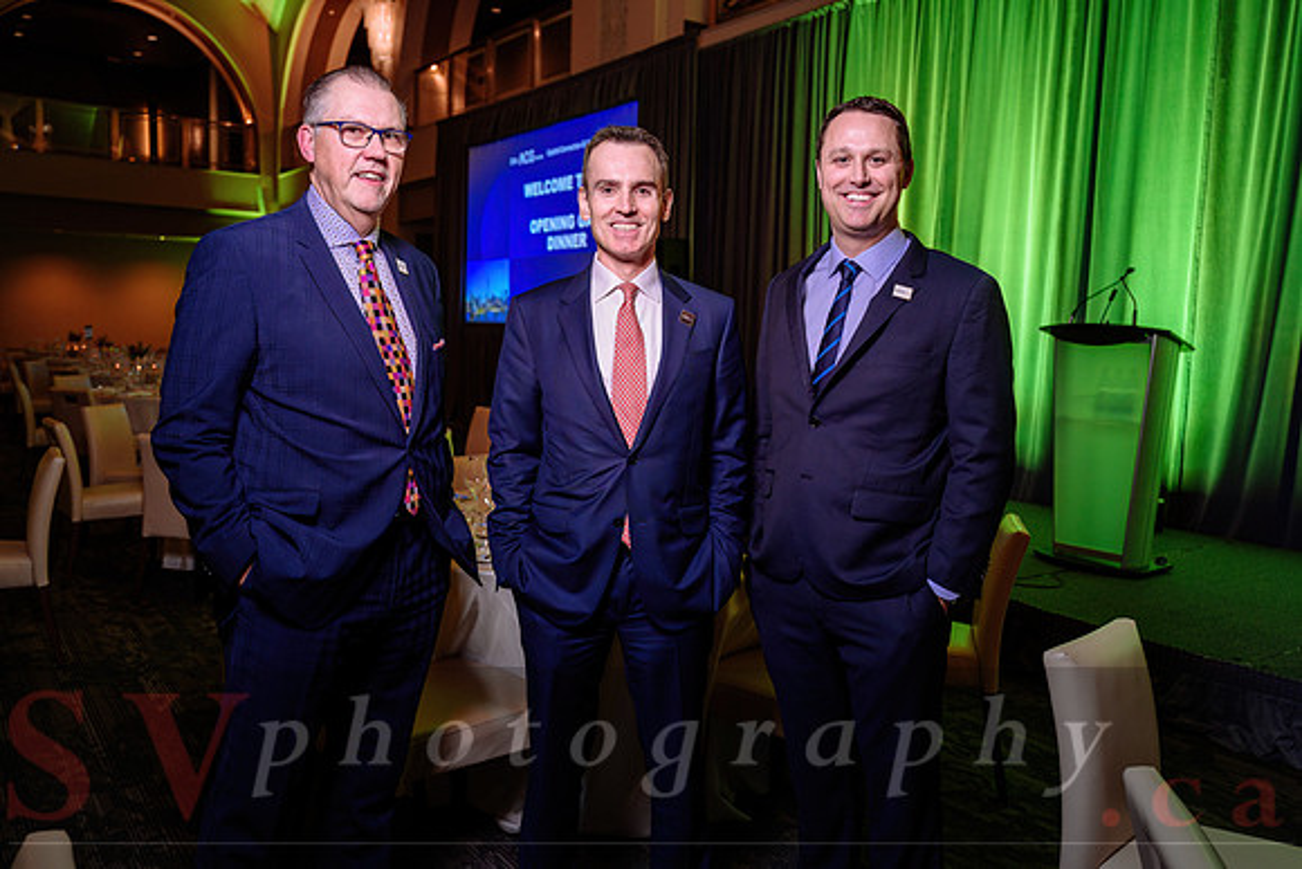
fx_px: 1085
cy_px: 434
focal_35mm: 30
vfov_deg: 43.6
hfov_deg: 61.9
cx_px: 651
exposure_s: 1/60
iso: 800
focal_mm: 30
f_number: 3.5
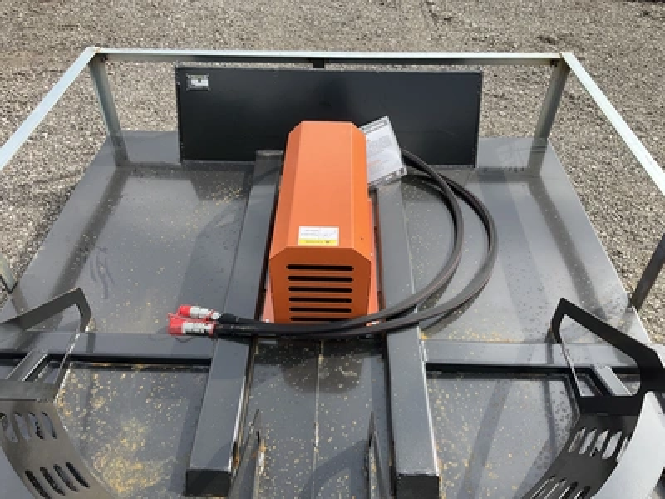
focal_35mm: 29
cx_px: 332
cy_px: 250
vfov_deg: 48.2
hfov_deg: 61.7
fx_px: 557
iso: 25
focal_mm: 3
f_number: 1.8
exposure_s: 1/568
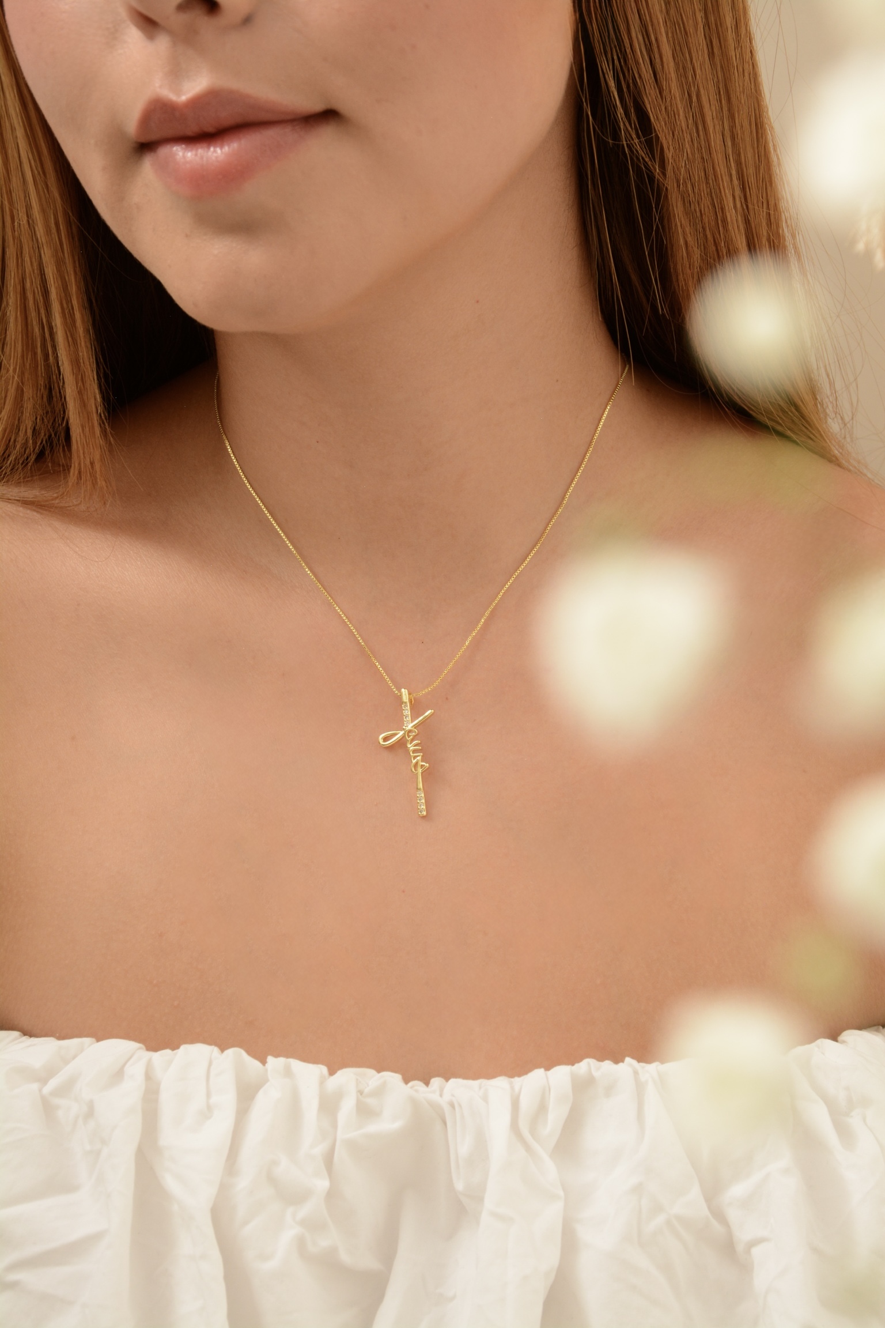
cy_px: 664
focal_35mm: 75
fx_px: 2765
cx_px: 442
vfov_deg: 27.0
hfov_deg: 18.2
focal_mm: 50
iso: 500
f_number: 10
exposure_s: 1/400
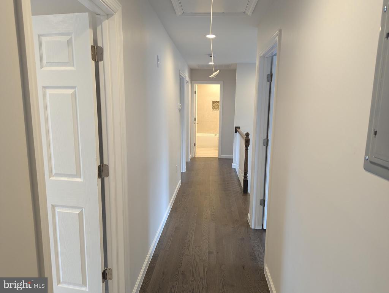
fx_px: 270
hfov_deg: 71.5
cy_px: 146
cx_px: 194
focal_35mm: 24
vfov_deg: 56.9
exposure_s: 1/35.3
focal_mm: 6.81
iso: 50
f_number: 1.85
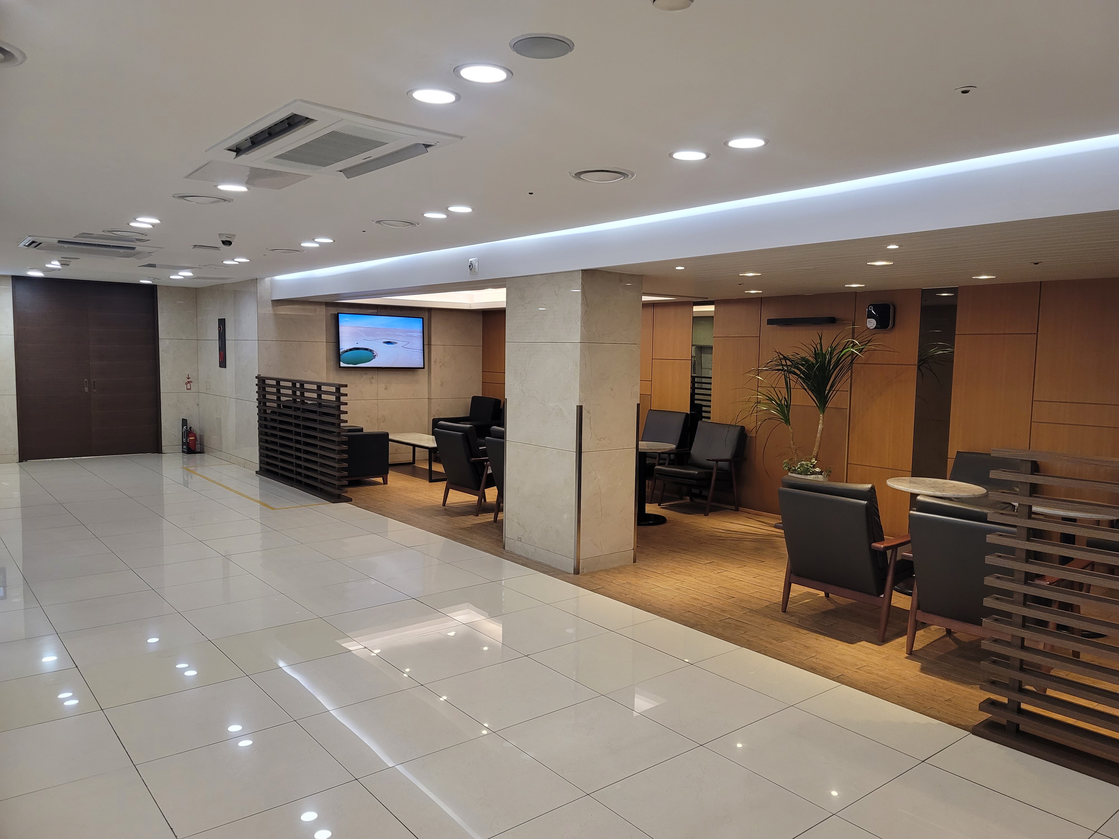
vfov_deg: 54.9
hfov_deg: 69.4
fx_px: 808
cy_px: 420
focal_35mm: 25
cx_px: 560
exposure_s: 1/120
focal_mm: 7
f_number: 1.8
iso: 320
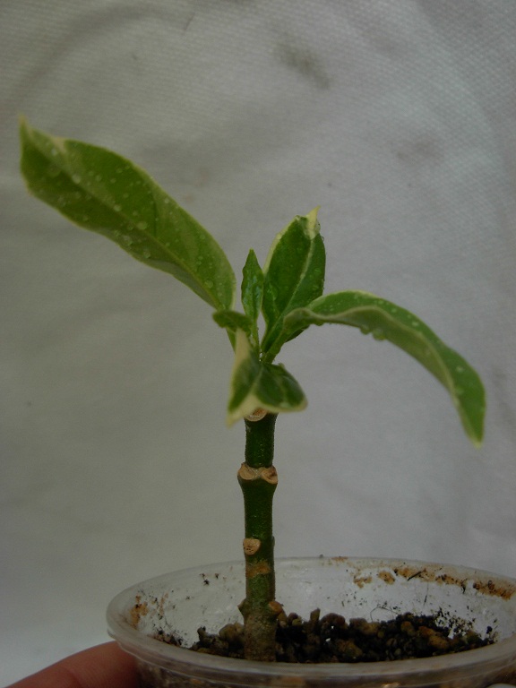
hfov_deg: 32.2
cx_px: 258
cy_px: 344
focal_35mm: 45
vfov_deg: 42.1
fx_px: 894
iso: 79
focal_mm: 7.5
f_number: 3.1
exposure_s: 1/19
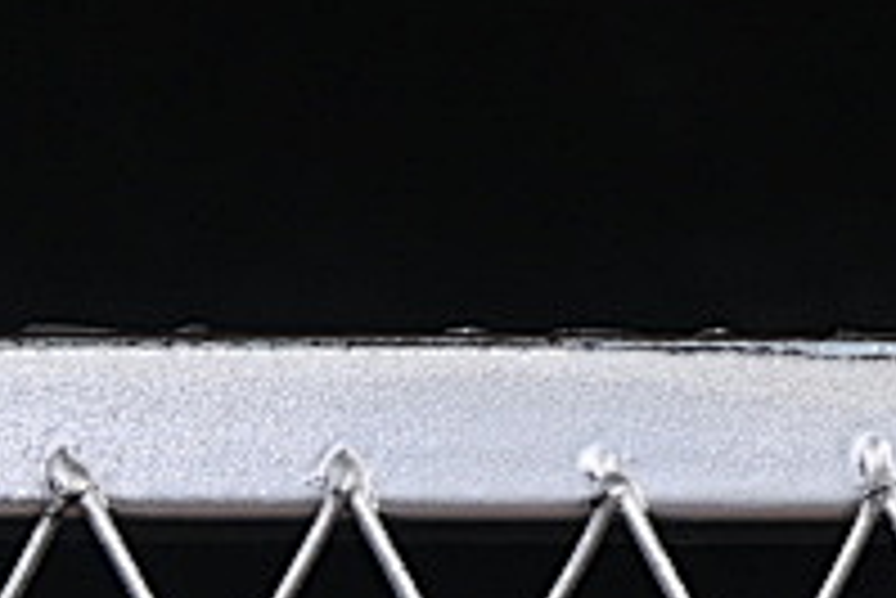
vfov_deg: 3.4
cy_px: -670
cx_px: 2260
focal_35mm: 407
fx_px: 10137
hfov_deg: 4.9
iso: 160
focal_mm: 50
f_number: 6.3
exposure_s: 1/60
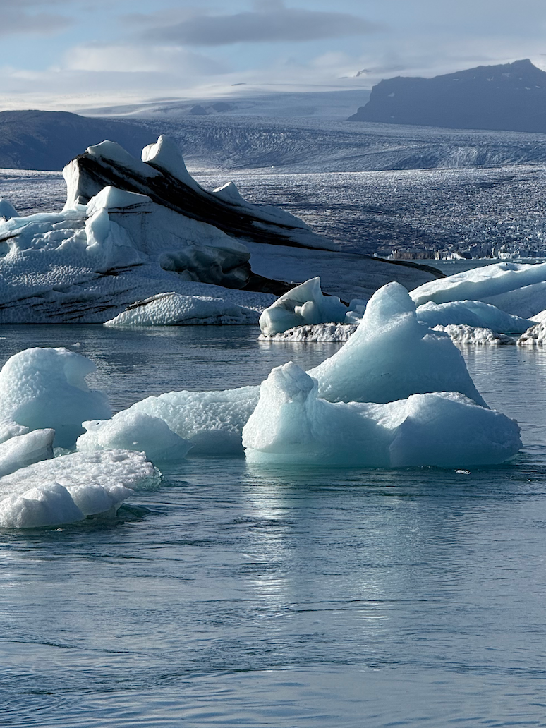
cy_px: 265
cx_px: 274
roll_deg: -0.3
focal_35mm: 186
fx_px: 3912
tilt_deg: -0.5
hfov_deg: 8.0
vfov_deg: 10.6
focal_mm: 15.66
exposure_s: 1/2283
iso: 50
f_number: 2.8
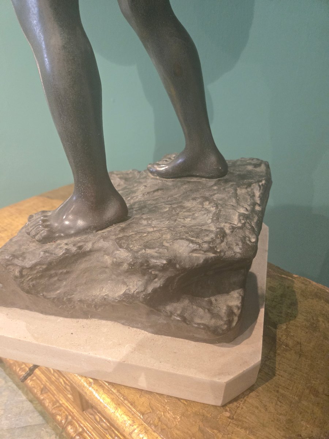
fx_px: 291
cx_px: 164
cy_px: 220
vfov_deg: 73.9
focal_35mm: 23
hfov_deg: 58.9
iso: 1600
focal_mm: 5.4
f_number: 1.8
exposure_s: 1/100
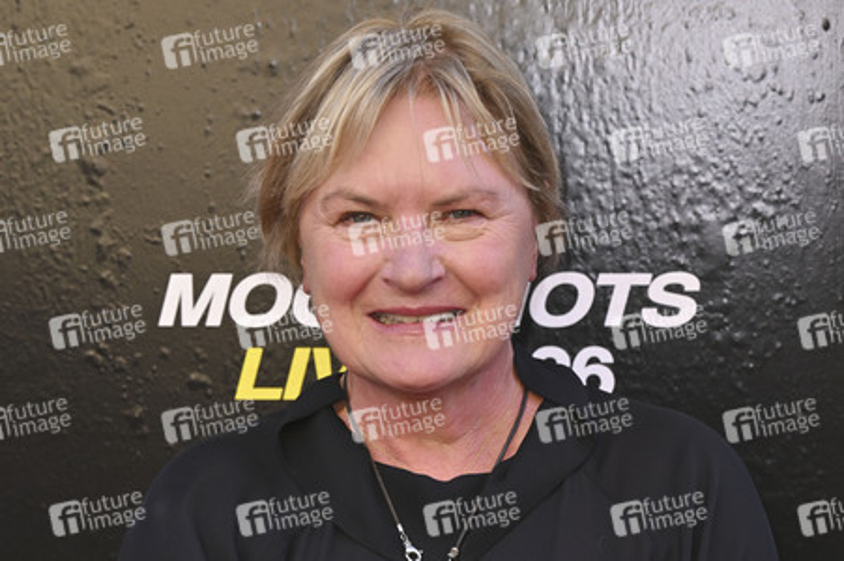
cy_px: 280
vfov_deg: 14.1
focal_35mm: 97
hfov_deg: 21.0
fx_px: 2272
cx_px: 422
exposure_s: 1/250
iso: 500
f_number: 7.1
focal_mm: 97
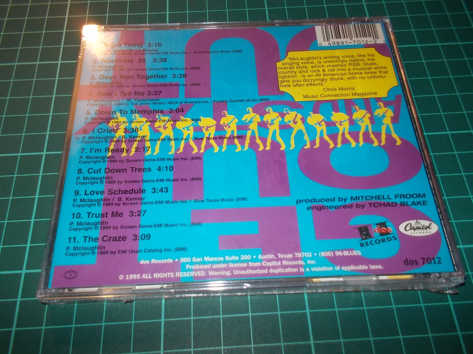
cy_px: 177
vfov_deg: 48.2
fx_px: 396
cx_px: 236
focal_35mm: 29
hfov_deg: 61.7
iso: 200
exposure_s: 1/30
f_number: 3.3
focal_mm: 4.1
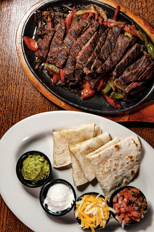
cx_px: 77
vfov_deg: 37.5
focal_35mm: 53
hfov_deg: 25.5
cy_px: 116
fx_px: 340
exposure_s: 1/125
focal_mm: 35
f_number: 8
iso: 200
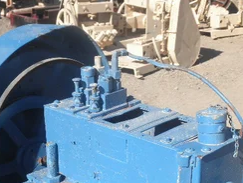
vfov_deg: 20.2
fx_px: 505
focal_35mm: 72
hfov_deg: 27.0
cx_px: 113
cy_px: 146
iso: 64
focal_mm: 7.9
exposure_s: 1/100
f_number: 9.6
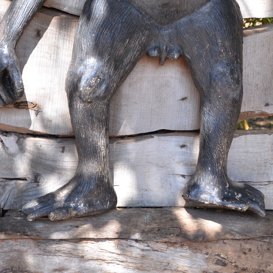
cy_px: -33
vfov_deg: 19.3
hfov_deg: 20.2
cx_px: 154
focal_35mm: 86
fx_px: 767
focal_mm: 30
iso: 1000
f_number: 7.1
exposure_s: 1/640
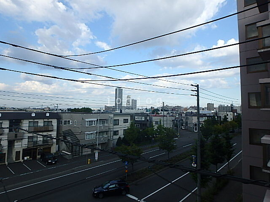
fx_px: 164
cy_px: 101
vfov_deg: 63.4
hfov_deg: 79.0
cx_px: 135
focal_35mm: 21
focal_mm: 3.7
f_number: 3.5
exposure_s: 1/640
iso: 125
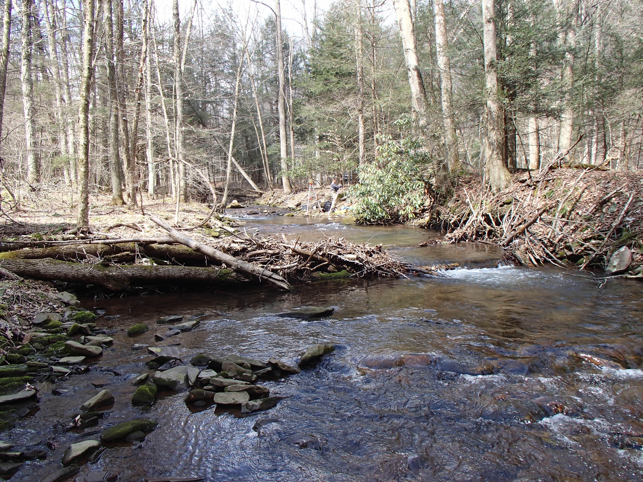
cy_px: 241
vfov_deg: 49.7
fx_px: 520
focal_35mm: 28
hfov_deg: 63.4
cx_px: 322
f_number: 3.9
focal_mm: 5
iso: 100
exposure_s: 1/125
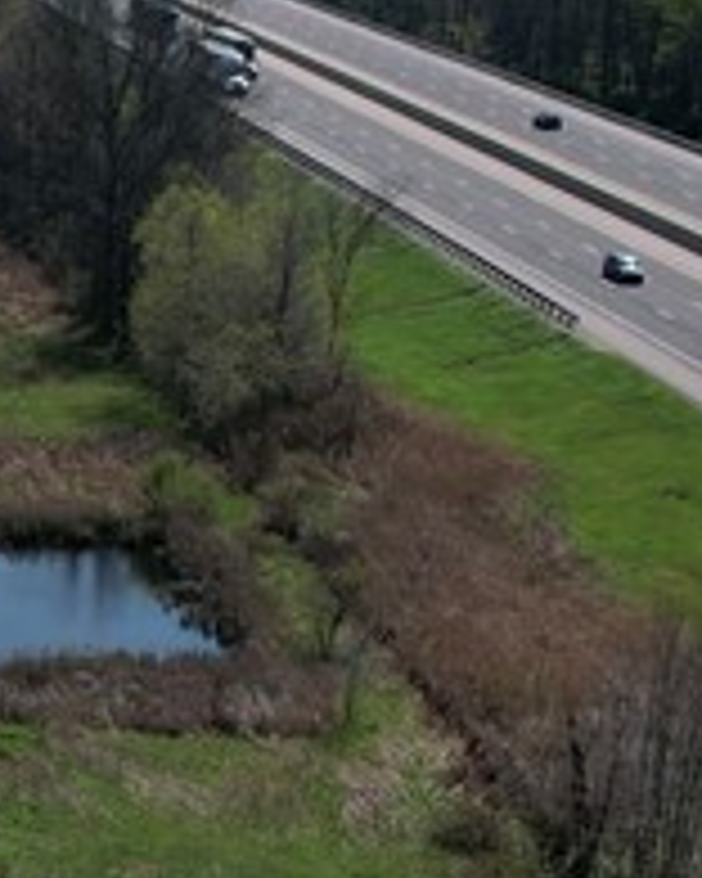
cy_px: 617
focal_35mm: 115
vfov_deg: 16.7
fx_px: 2987
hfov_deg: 11.7
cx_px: -792
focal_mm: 8.38
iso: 100
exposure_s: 1/3200
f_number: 2.8
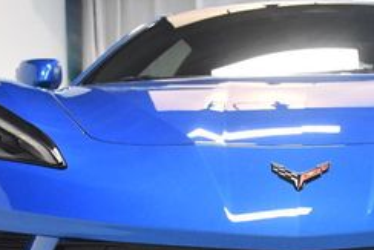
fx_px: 925
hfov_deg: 22.5
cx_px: 302
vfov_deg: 15.1
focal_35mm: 89
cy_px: 250
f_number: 3.8
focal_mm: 23
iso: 2800
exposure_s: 1/125
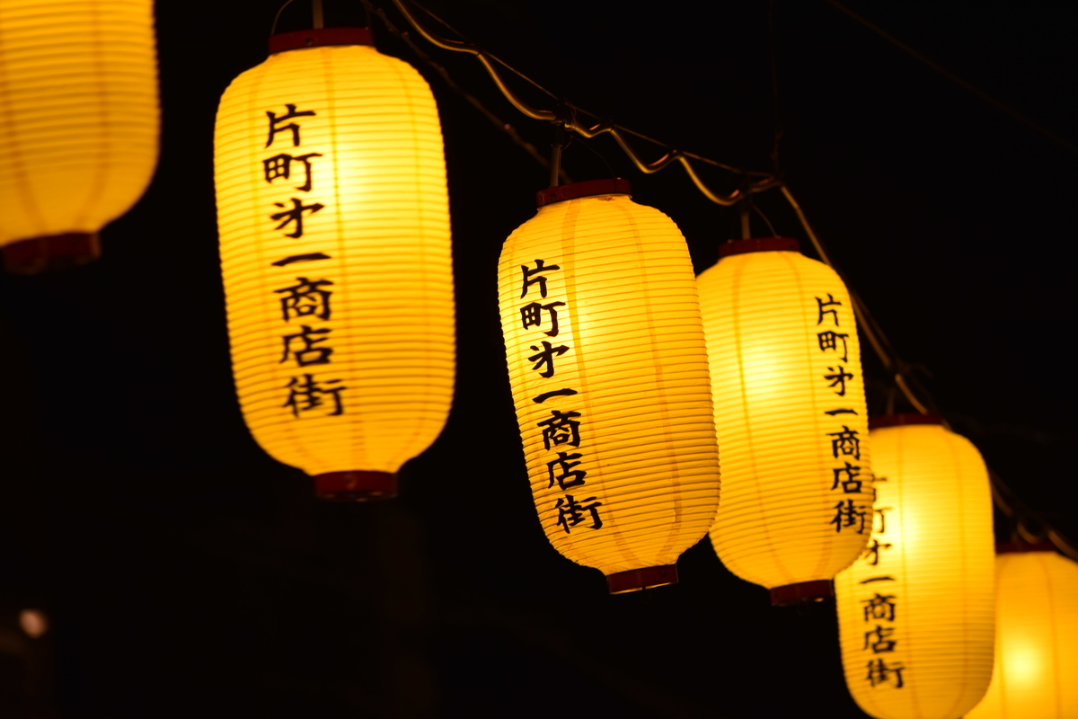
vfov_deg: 4.6
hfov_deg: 6.9
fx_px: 8983
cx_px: 539
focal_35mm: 300
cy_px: 360
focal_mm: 200
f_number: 5.6
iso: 200
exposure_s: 1/30
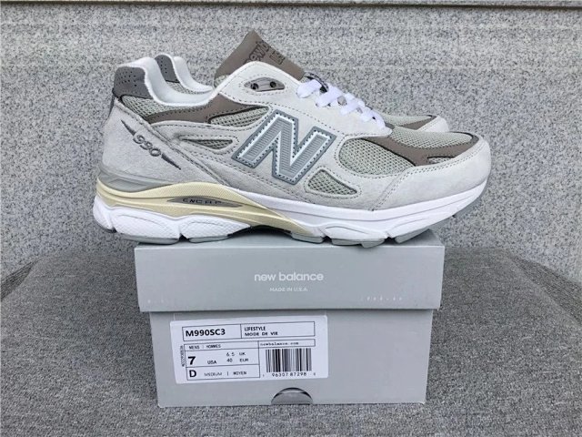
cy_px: 218
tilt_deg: -18.0
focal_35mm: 31
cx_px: 291
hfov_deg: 58.4
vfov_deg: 45.4
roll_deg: -0.2
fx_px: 521
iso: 25
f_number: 2.4
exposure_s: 1/708
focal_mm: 3.3
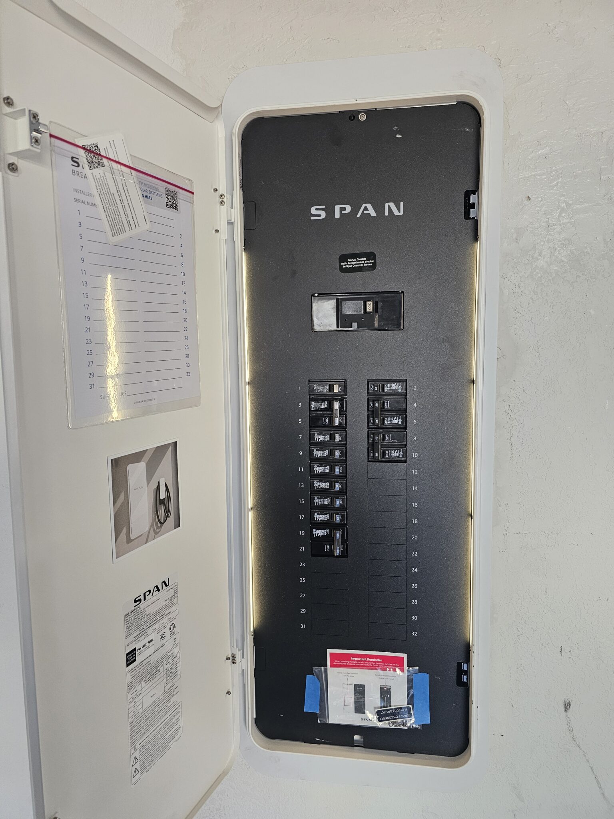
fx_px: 544
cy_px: 410
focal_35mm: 23
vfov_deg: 73.9
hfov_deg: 58.9
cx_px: 307
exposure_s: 1/240
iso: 320
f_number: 1.7
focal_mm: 6.3
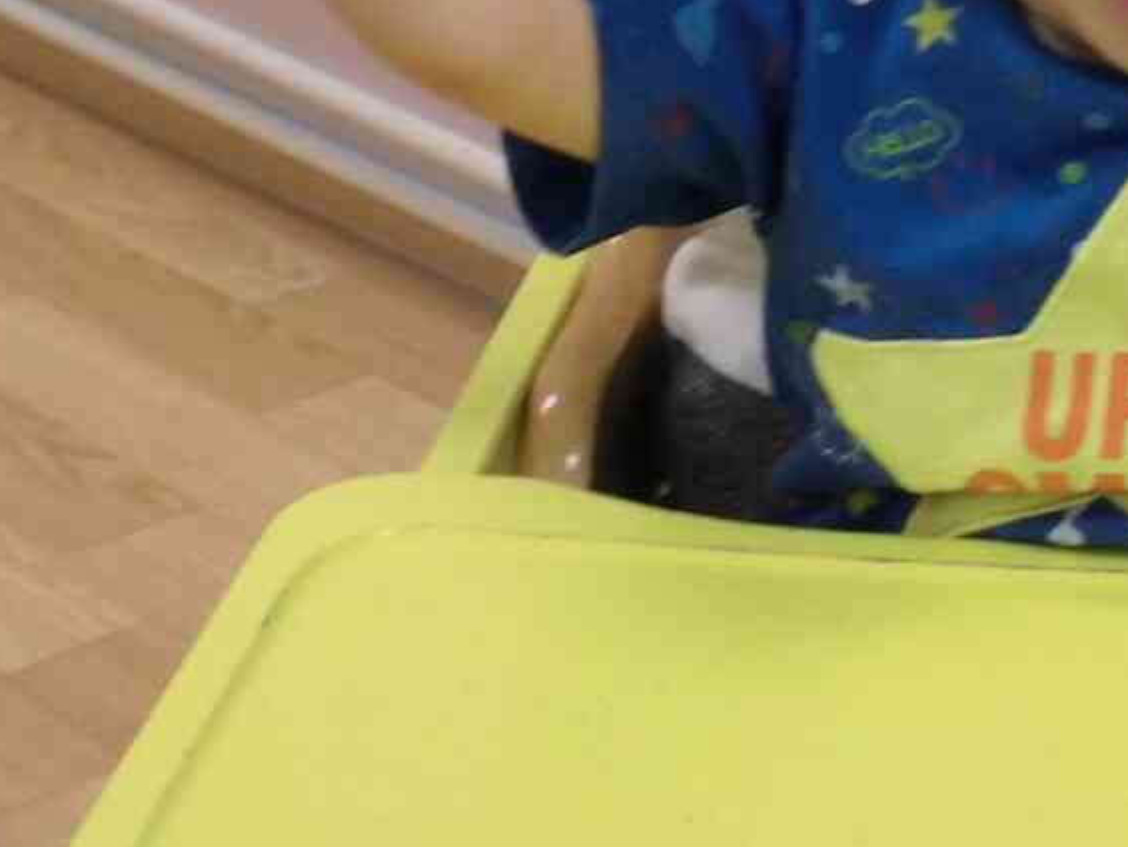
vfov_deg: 15.8
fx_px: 2999
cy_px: 52
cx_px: 1172
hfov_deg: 20.5
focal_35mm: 92
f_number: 3.2
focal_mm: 4.6
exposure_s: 1/60
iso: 100
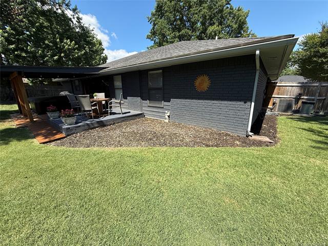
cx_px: 164
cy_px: 123
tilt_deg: -13.7
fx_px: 133
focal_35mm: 14
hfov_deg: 102.1
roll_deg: +1.6
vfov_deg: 85.7
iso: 50
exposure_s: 1/820
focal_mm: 2.22
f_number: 2.2
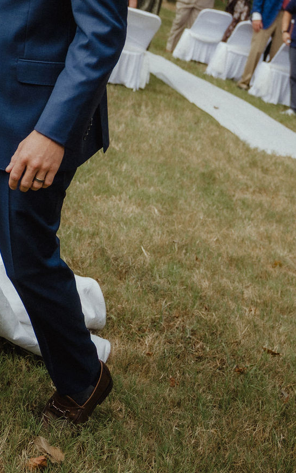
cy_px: -41
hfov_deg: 15.9
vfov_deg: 24.7
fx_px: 1006
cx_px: -80
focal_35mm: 78
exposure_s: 1/1600
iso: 100
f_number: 2.8
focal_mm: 28
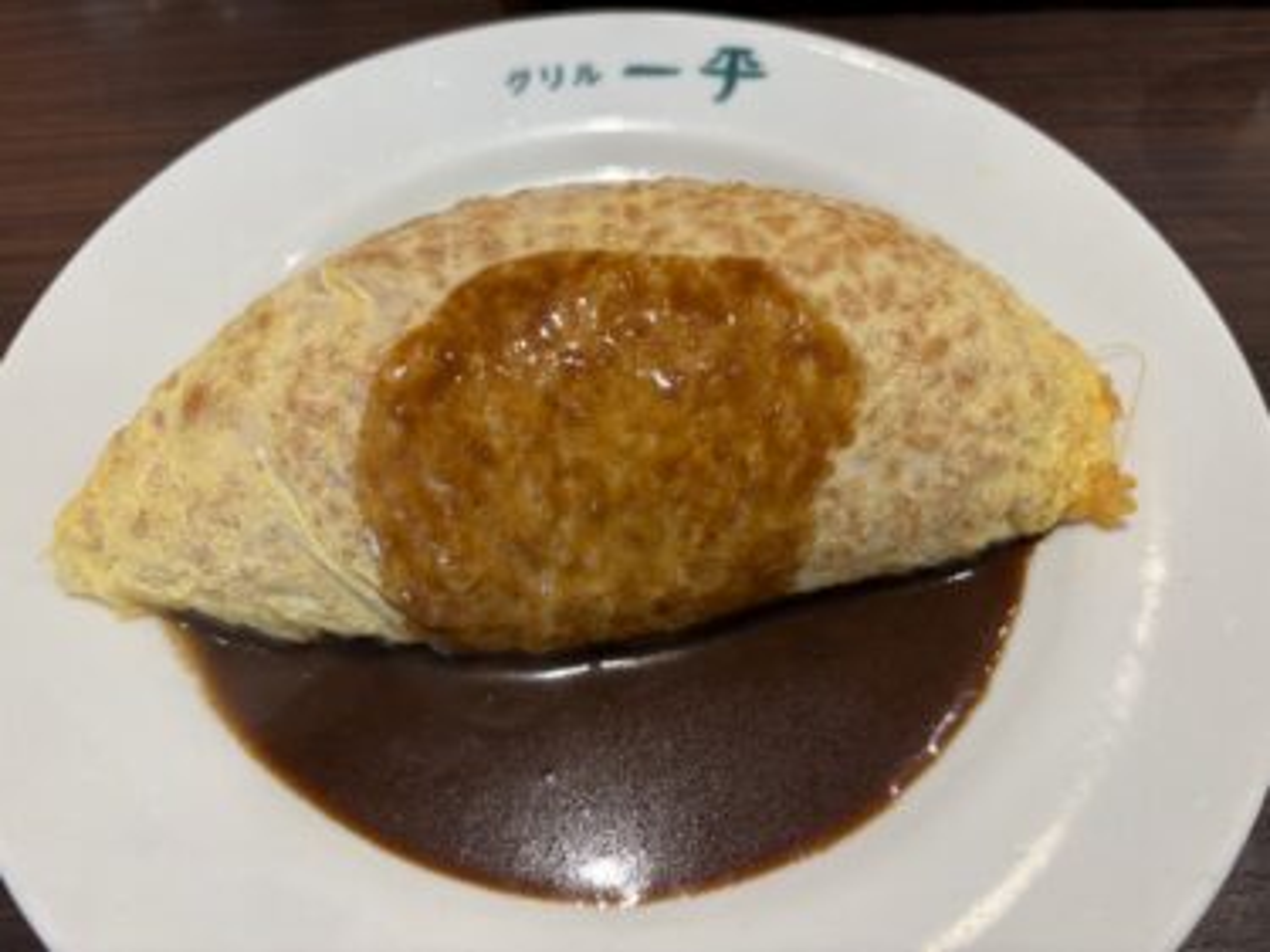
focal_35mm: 26
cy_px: 476
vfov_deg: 53.0
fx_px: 954
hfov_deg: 67.3
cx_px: 635
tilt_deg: -59.0
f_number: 1.6
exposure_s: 1/60
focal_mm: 5.96
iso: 64
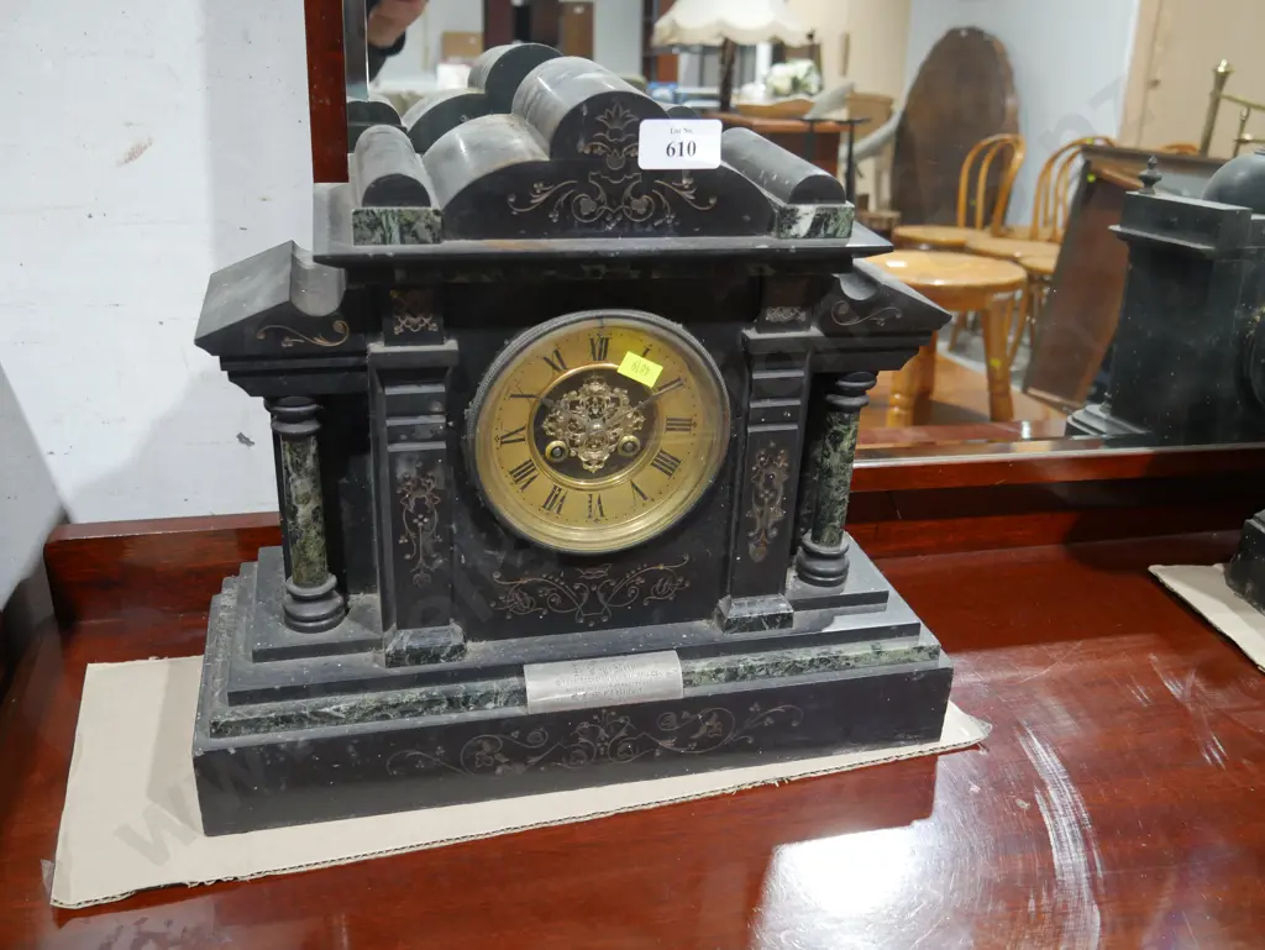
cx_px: 632
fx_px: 1170
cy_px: 475
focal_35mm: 32
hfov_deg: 56.8
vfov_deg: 44.2
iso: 640
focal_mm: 16
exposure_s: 1/60
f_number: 3.6
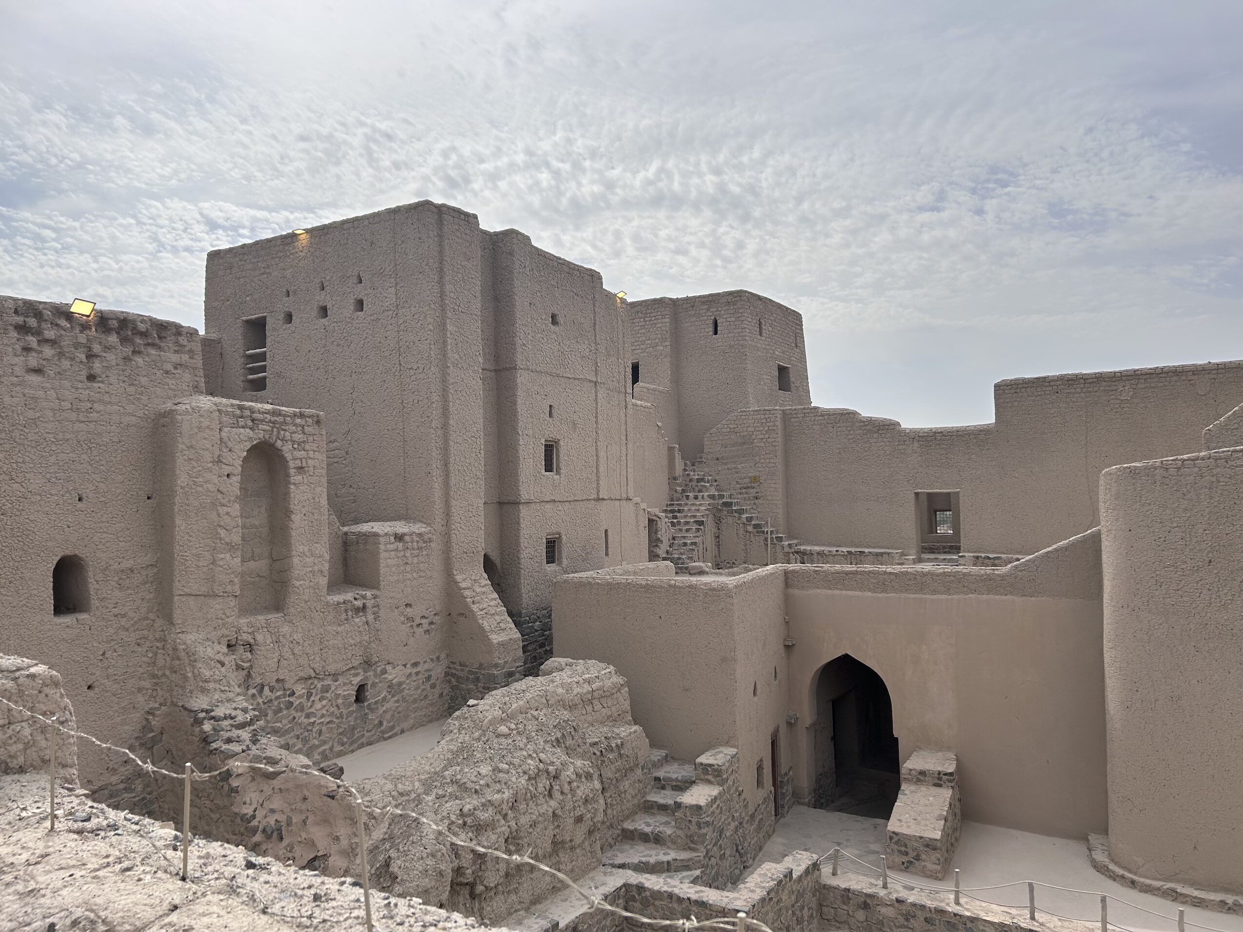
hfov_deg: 67.3
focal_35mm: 26
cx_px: 622
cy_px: 466
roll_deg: +2.0
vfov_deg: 53.1
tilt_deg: +1.4
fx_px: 934
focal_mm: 5.7
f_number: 1.5
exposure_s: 1/8696
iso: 50
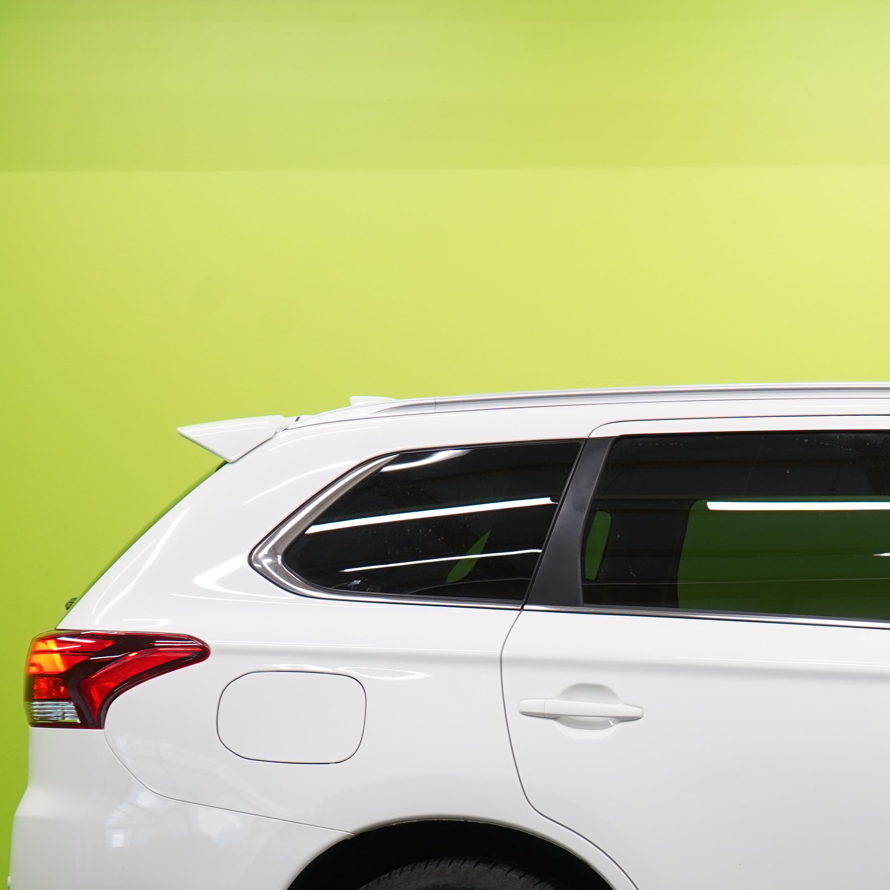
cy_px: 806
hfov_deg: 15.6
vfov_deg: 16.1
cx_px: 1106
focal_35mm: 107
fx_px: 3112
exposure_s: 1/40
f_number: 5
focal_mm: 46
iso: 400
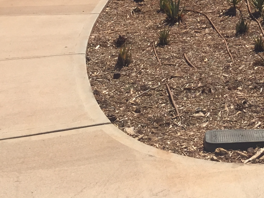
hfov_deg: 21.7
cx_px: 265
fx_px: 664
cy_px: -92
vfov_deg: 15.7
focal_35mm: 87
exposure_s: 1/3597
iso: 32
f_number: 2.2
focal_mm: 4.15
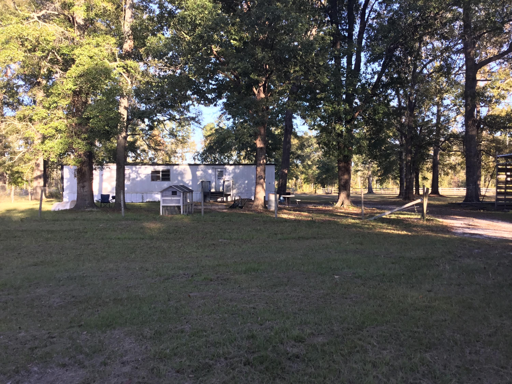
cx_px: 256
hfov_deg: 58.4
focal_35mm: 31
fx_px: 459
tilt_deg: +0.1
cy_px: 192
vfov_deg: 45.4
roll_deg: +0.5
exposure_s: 1/120
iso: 25
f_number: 2.4
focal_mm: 3.3
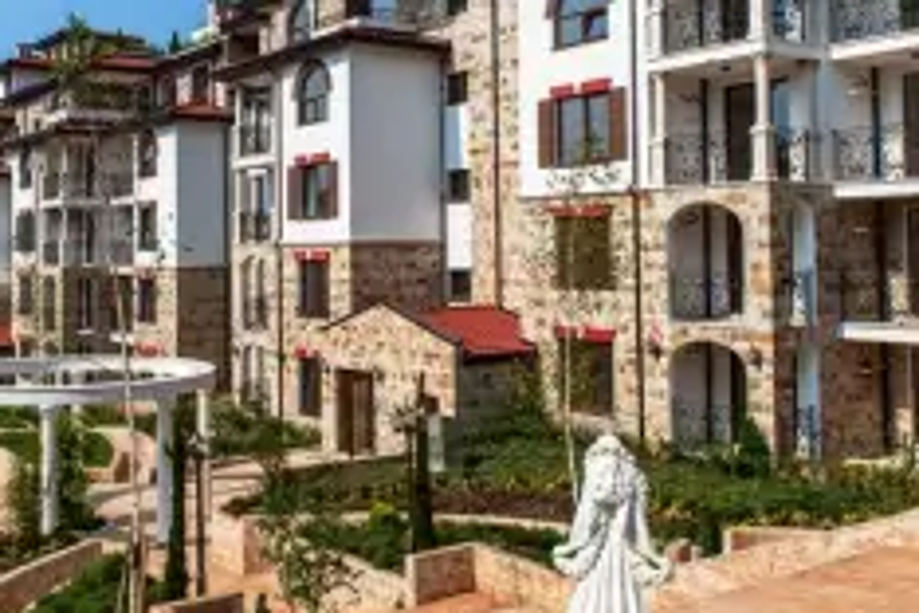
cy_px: 204
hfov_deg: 46.7
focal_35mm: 41
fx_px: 1047
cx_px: 306
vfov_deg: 32.4
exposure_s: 1/200
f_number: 13
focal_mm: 24
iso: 100
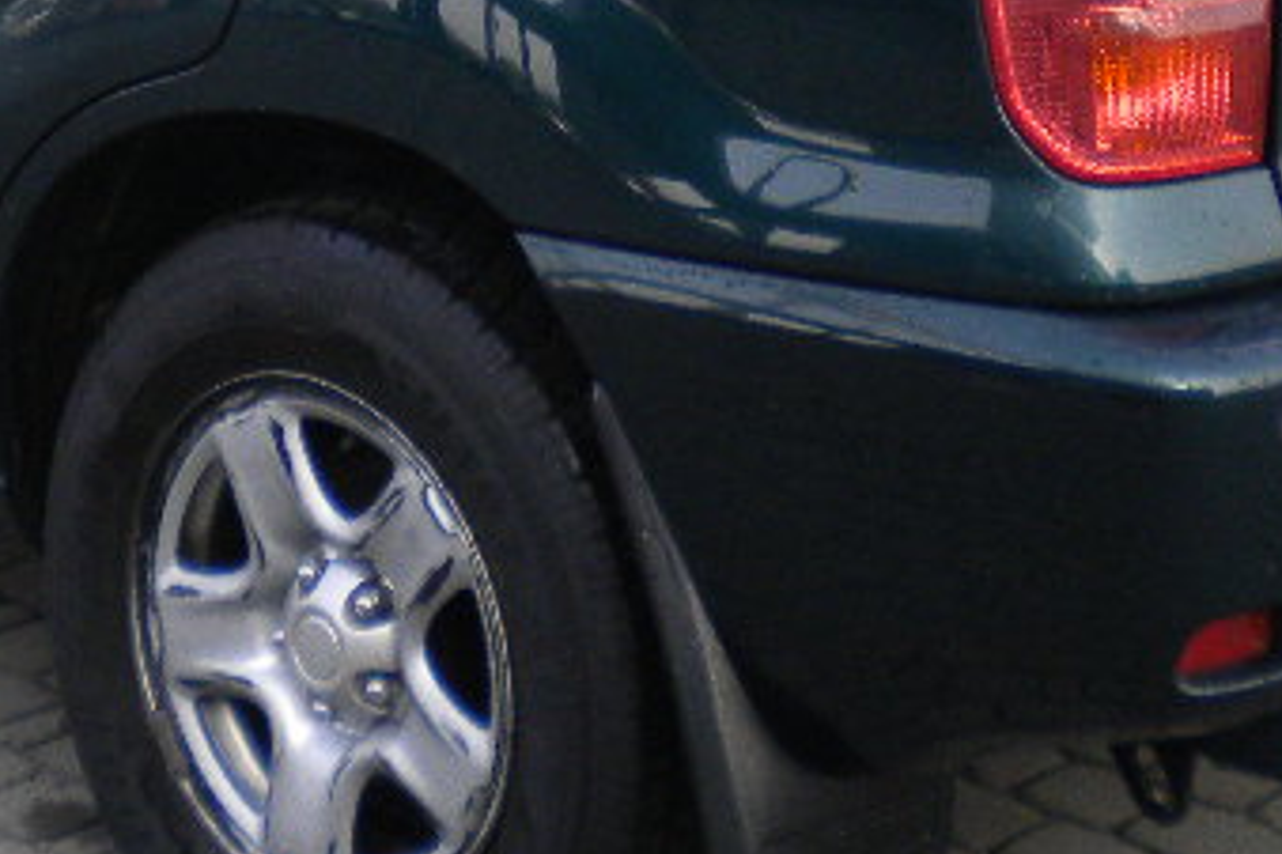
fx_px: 3917
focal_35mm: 110
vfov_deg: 12.2
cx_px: 476
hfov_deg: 18.6
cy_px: -196
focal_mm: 6.3
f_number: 3.1
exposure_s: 1/496
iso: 186
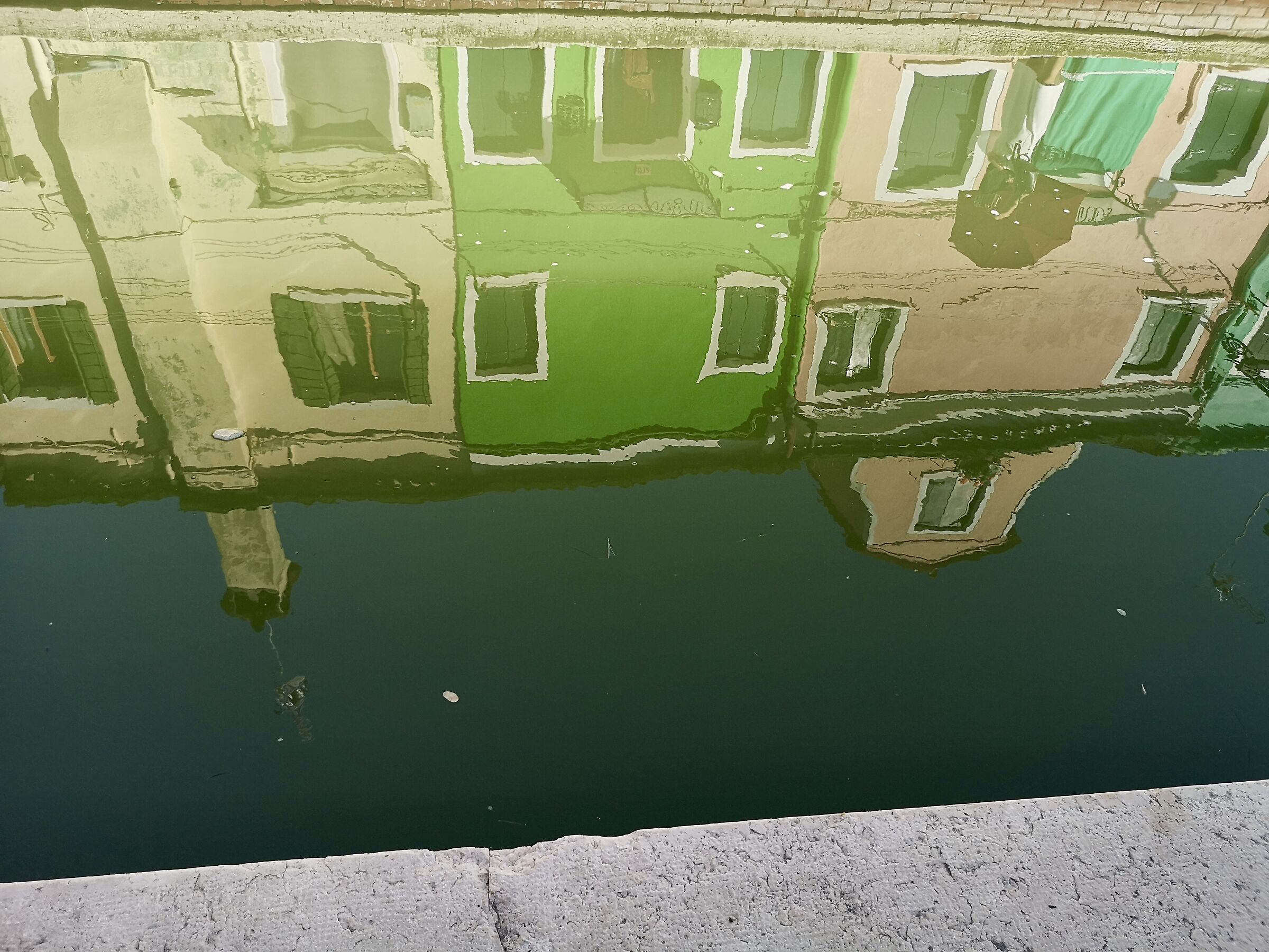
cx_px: 634
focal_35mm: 27
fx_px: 990
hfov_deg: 65.3
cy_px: 476
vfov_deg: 51.4
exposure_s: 1/935
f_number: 1.8
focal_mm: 5.58
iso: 50
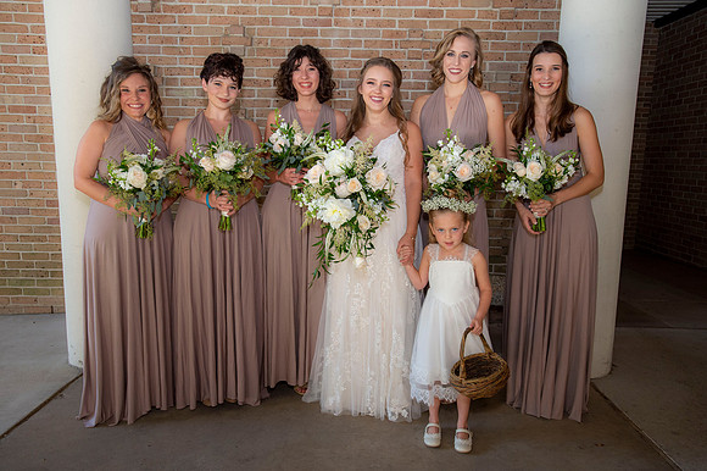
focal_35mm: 26
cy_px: 236
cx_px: 354
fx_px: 510
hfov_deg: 69.4
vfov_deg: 49.5
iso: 1250
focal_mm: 26
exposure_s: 1/250
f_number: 5.6
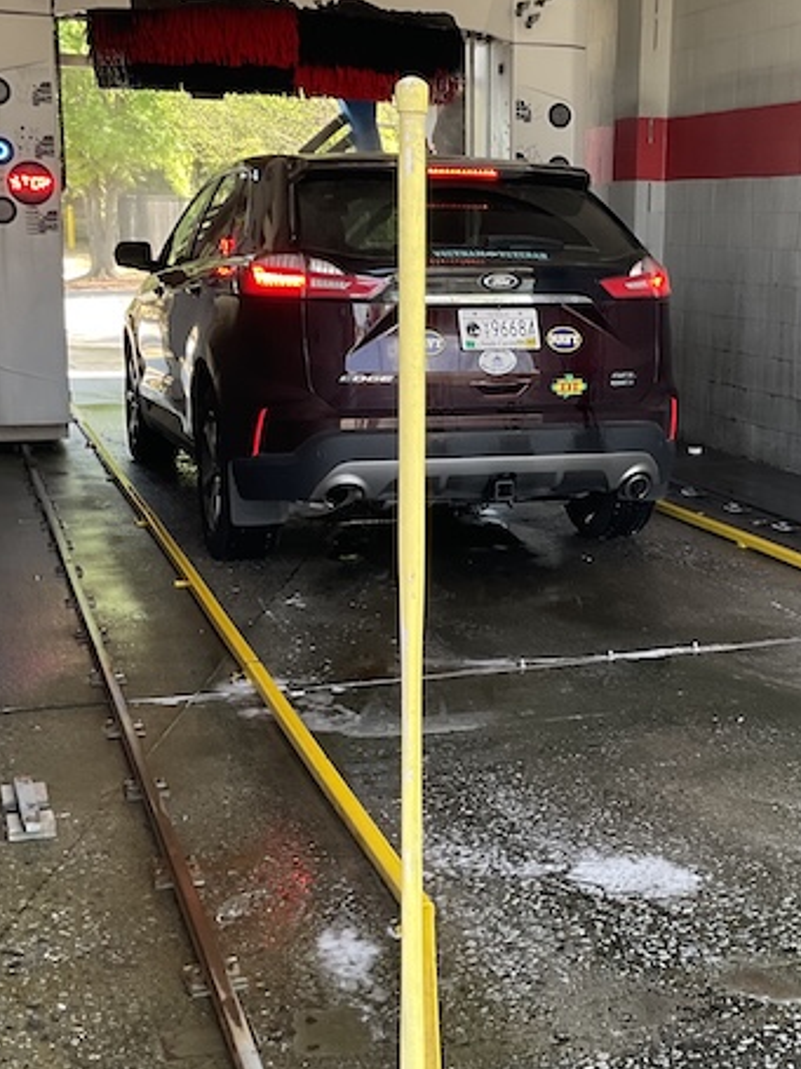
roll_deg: -0.8
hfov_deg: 28.3
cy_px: 507
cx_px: 564
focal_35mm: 51
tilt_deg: -10.8
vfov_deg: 37.5
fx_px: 1574
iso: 50
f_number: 1.8
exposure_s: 1/122
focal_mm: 3
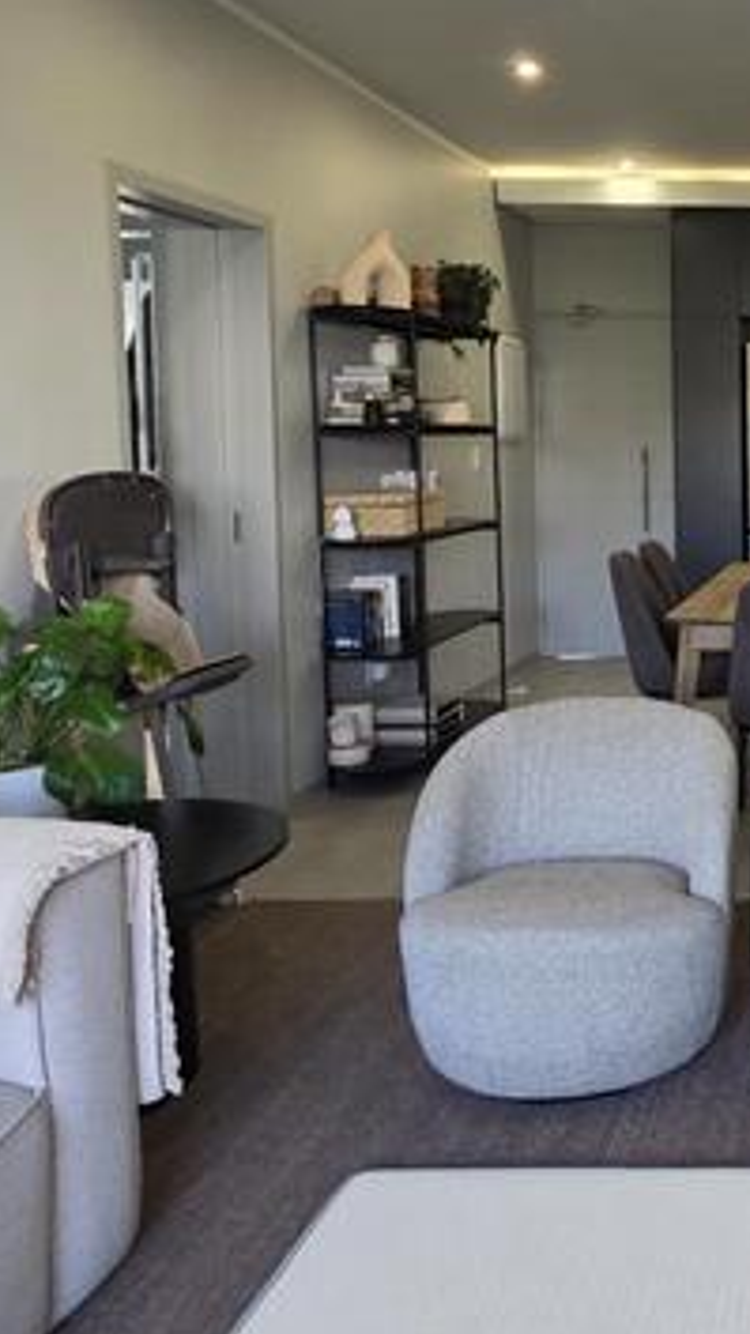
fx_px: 1132
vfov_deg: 60.5
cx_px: 912
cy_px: 531
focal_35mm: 32
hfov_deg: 30.7
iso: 250
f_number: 1.9
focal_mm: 2.2
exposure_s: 1/100
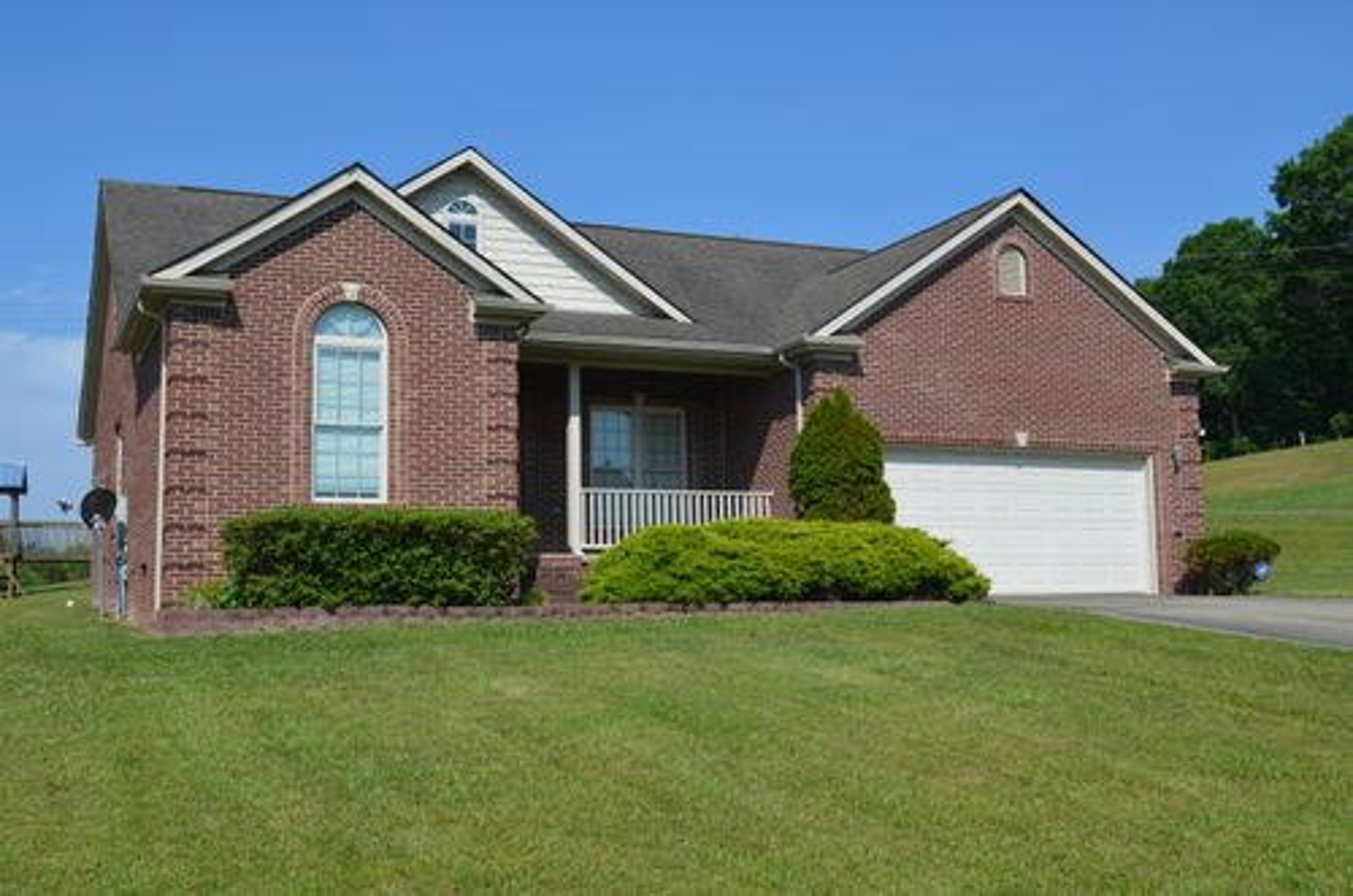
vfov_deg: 31.7
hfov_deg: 46.5
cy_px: 448
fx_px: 1575
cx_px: 676
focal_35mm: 42
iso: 100
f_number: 9
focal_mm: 28
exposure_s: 1/320
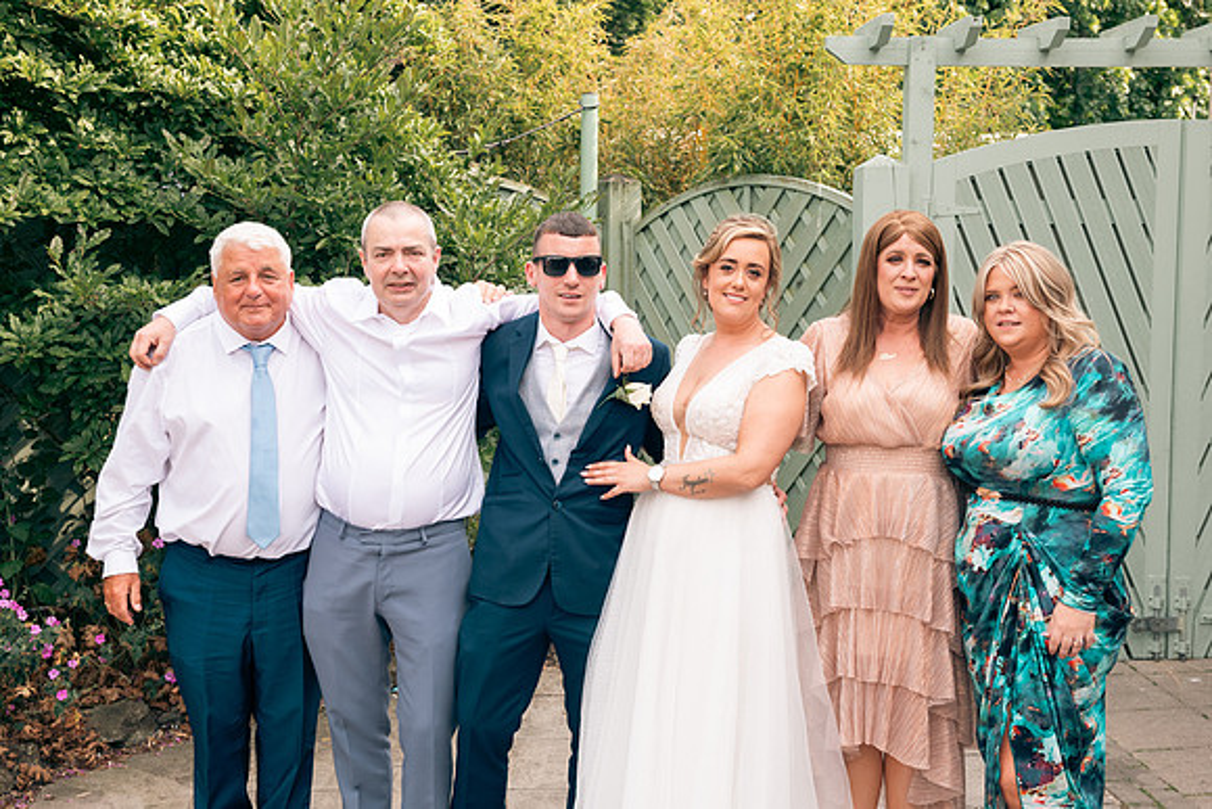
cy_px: 404
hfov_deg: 41.1
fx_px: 1616
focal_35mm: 48
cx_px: 606
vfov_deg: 28.1
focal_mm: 48
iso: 160
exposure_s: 1/160
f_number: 6.3
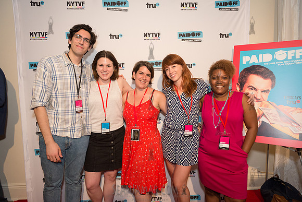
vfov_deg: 53.2
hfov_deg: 73.7
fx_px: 201
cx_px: 151
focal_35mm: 24
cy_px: 101
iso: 2500
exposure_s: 1/500
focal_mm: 24
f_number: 4
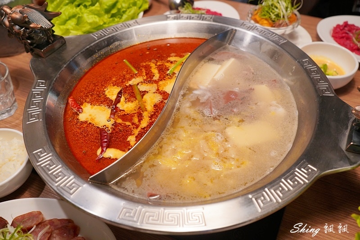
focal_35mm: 33
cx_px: 180
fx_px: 330
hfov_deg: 57.2
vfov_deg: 40.0
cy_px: 120
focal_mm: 33
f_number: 5
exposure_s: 1/40
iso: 1000
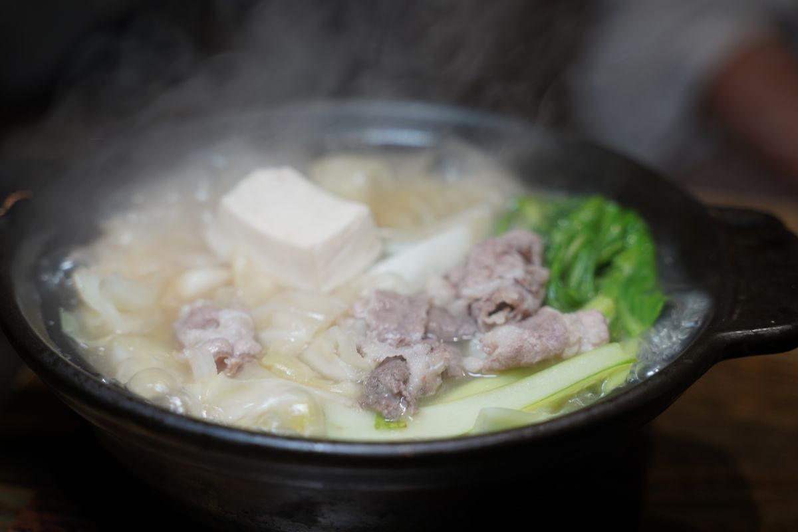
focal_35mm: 70
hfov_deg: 28.8
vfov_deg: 19.5
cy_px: 266
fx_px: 1552
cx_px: 399
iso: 320
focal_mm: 70
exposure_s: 1/80
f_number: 4
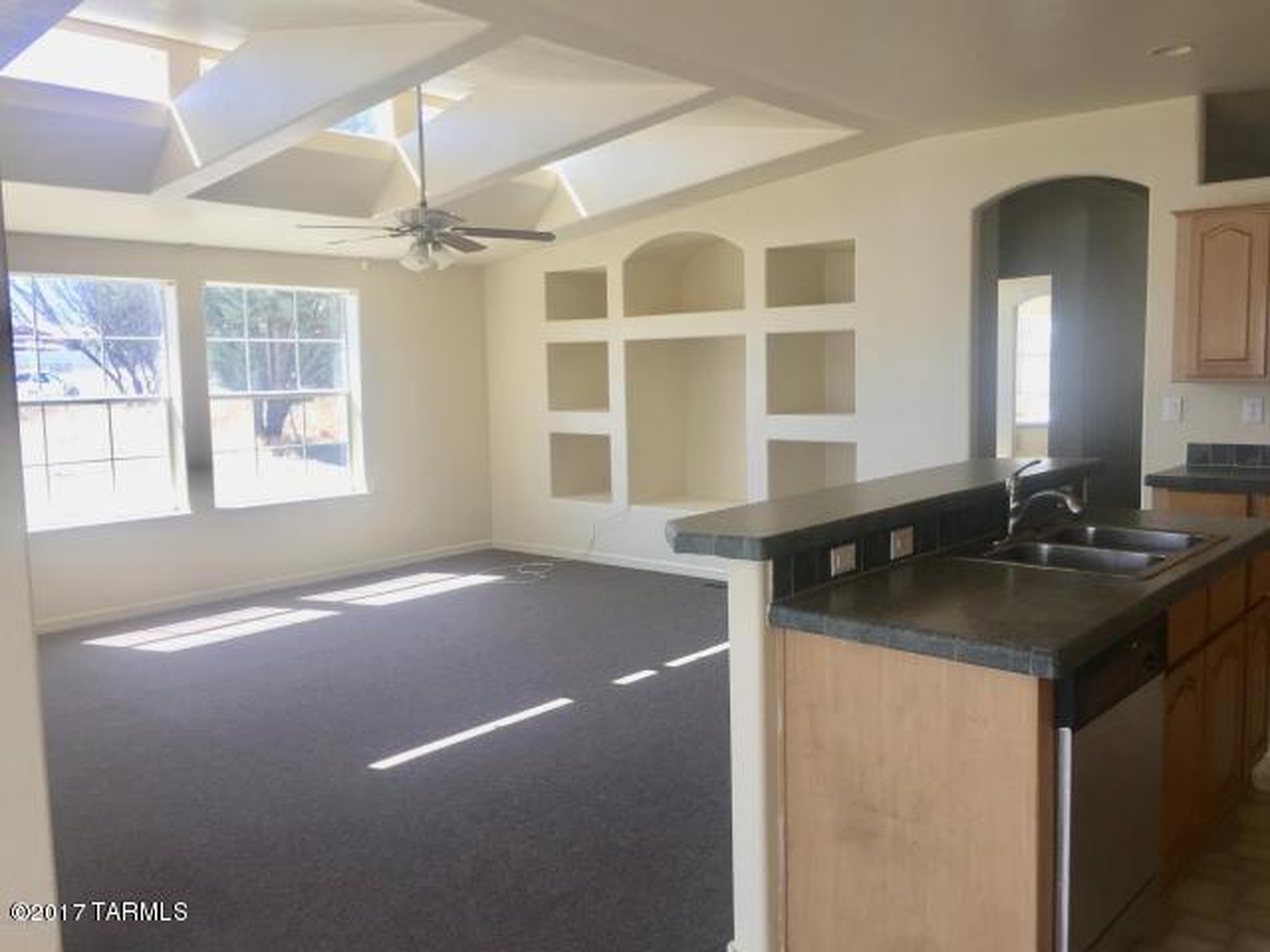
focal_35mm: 29
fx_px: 1064
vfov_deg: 48.2
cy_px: 476
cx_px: 635
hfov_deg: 61.7
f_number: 2.2
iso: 32
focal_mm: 4.15
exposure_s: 1/134
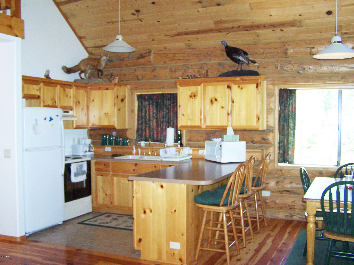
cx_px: 177
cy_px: 132
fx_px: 389
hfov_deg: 49.0
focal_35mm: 38
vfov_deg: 37.7
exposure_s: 1/60
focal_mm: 6.3
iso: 160
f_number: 2.8
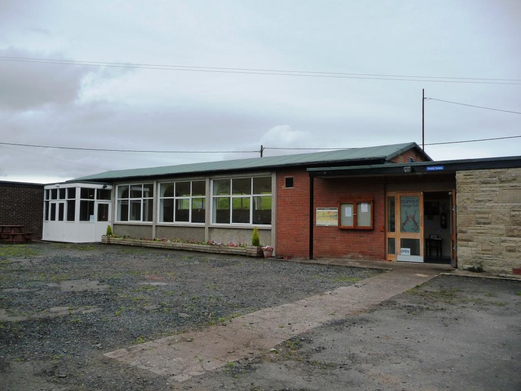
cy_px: 196
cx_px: 260
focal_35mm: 28
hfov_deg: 63.4
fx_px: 421
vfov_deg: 49.7
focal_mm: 4.7
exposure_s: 1/640
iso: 160
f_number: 3.3
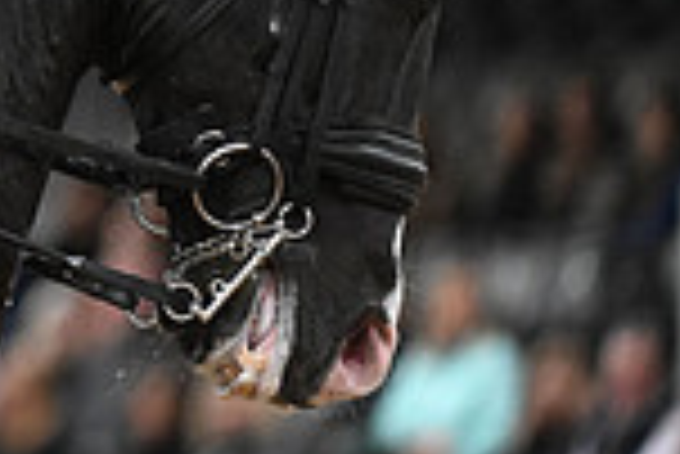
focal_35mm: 1036
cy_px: -312
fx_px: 19587
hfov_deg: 2.0
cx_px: -608
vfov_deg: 1.3
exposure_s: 1/640
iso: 6400
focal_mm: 270
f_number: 4
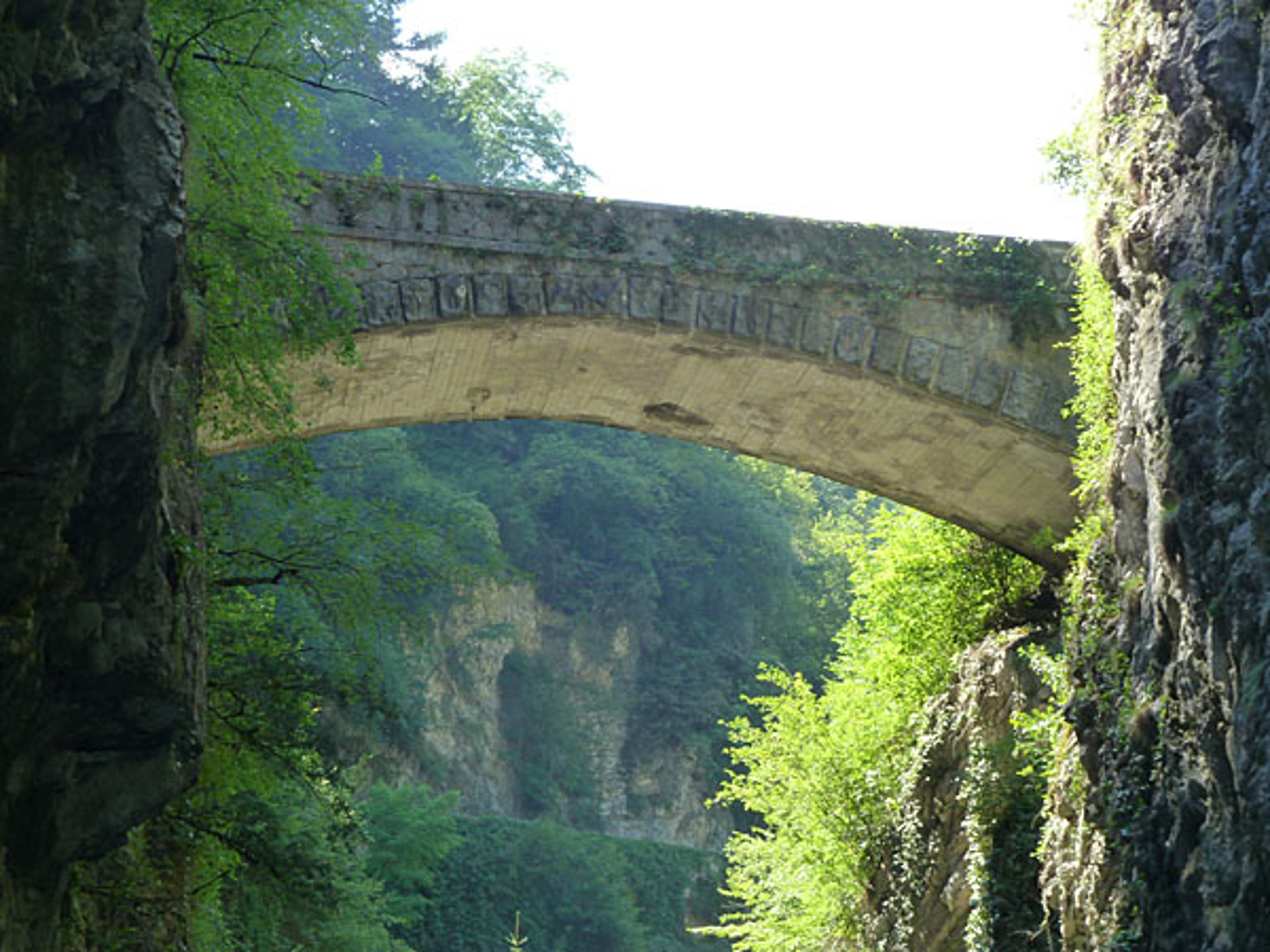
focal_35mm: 78
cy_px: 476
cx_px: 635
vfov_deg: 18.9
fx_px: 2862
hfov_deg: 25.0
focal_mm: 12.8
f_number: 4.2
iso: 125
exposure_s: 1/60
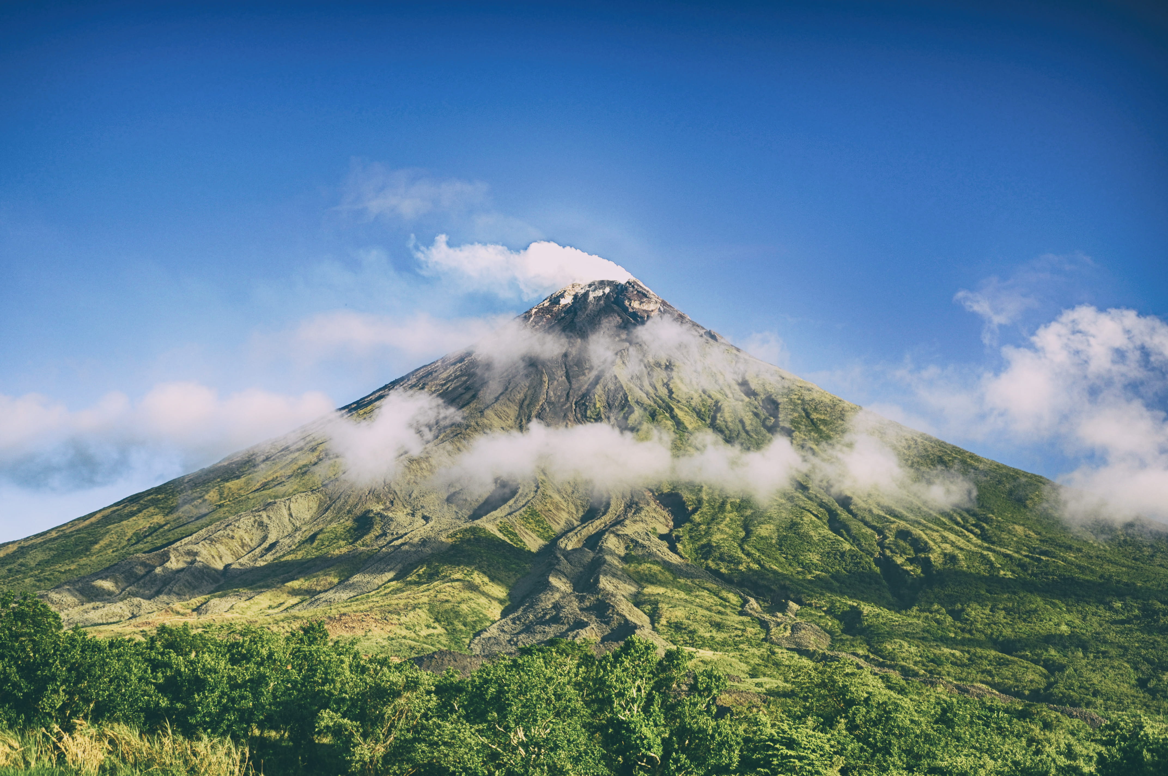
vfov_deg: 28.0
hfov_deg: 41.2
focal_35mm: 48
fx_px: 1555
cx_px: 584
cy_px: 388
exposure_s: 1/90
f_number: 4.8
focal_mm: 32
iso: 100
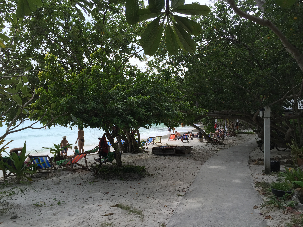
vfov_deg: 48.2
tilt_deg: +0.8
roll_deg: -2.1
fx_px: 254
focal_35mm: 29
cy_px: 114
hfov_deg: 61.7
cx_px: 152
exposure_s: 1/648
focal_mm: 4.15
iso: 32
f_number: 2.2
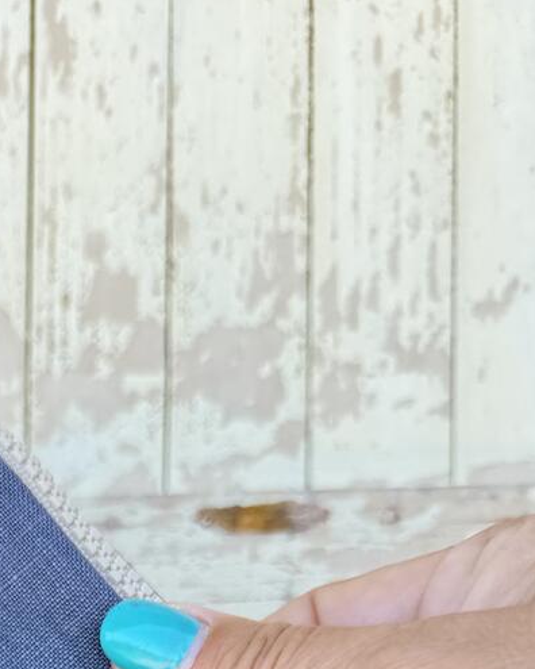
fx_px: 1405
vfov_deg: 22.2
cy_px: 1001
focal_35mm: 71
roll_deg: +0.7
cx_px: -75
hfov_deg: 20.4
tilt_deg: -8.4
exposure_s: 1/263
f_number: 1.78
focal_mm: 6.76
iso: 80
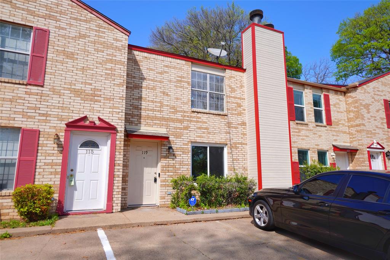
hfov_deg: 78.6
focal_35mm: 22
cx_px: 195
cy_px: 130
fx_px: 238
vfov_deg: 57.2
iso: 50
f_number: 4
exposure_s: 1/500
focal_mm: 15
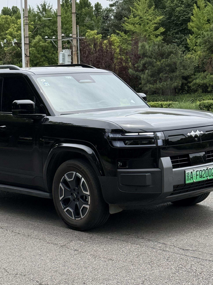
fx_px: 615
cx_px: 73
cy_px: 125
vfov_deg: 26.0
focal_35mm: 75
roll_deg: +1.3
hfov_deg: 19.6
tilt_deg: -3.3
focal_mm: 6.76
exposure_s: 1/3704
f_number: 1.78
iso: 80
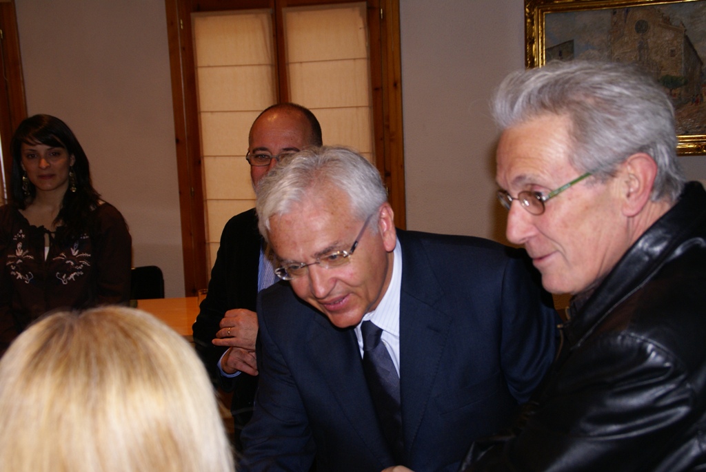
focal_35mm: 52
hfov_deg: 37.8
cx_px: 353
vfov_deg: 25.8
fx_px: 1031
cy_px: 236
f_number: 5.6
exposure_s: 1/60
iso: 400
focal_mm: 35
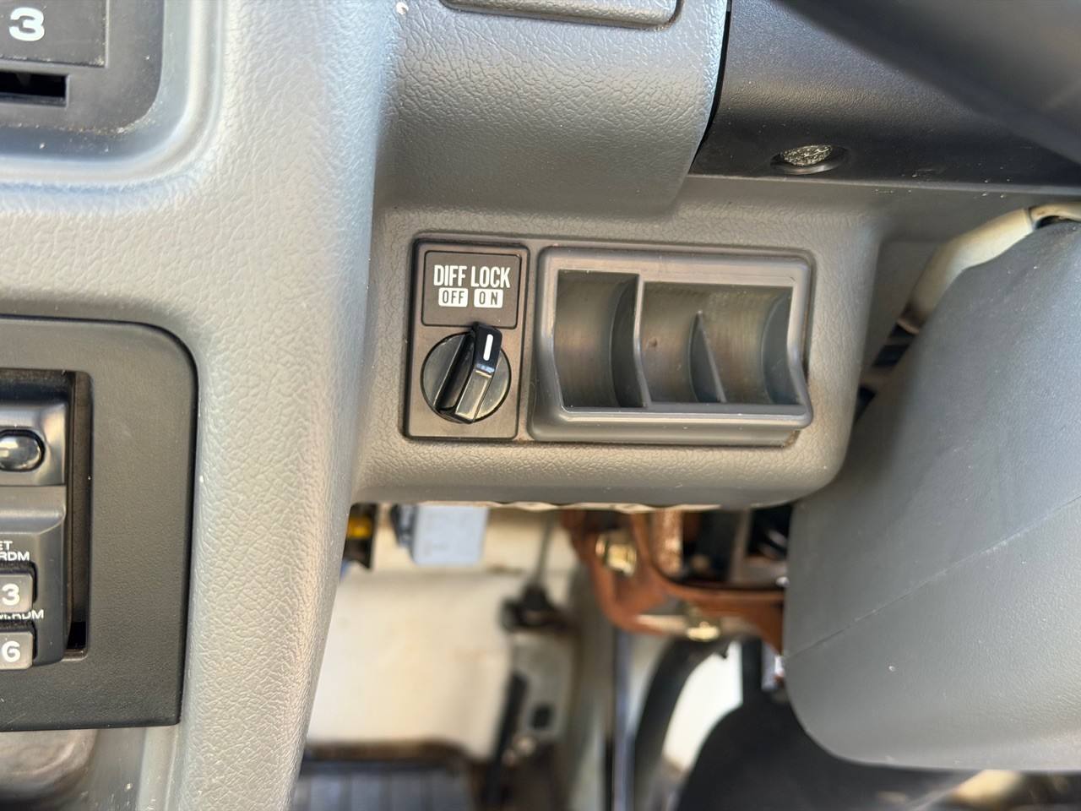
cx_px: 540
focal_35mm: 48
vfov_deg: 30.3
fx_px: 1499
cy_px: 406
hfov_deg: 39.7
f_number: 1.78
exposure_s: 1/70
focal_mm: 6.76
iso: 100
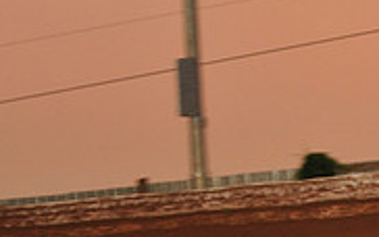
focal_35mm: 260
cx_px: 354
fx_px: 2687
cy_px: 374
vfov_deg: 5.0
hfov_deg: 8.0
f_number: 7.1
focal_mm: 80
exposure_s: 1/320
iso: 1250
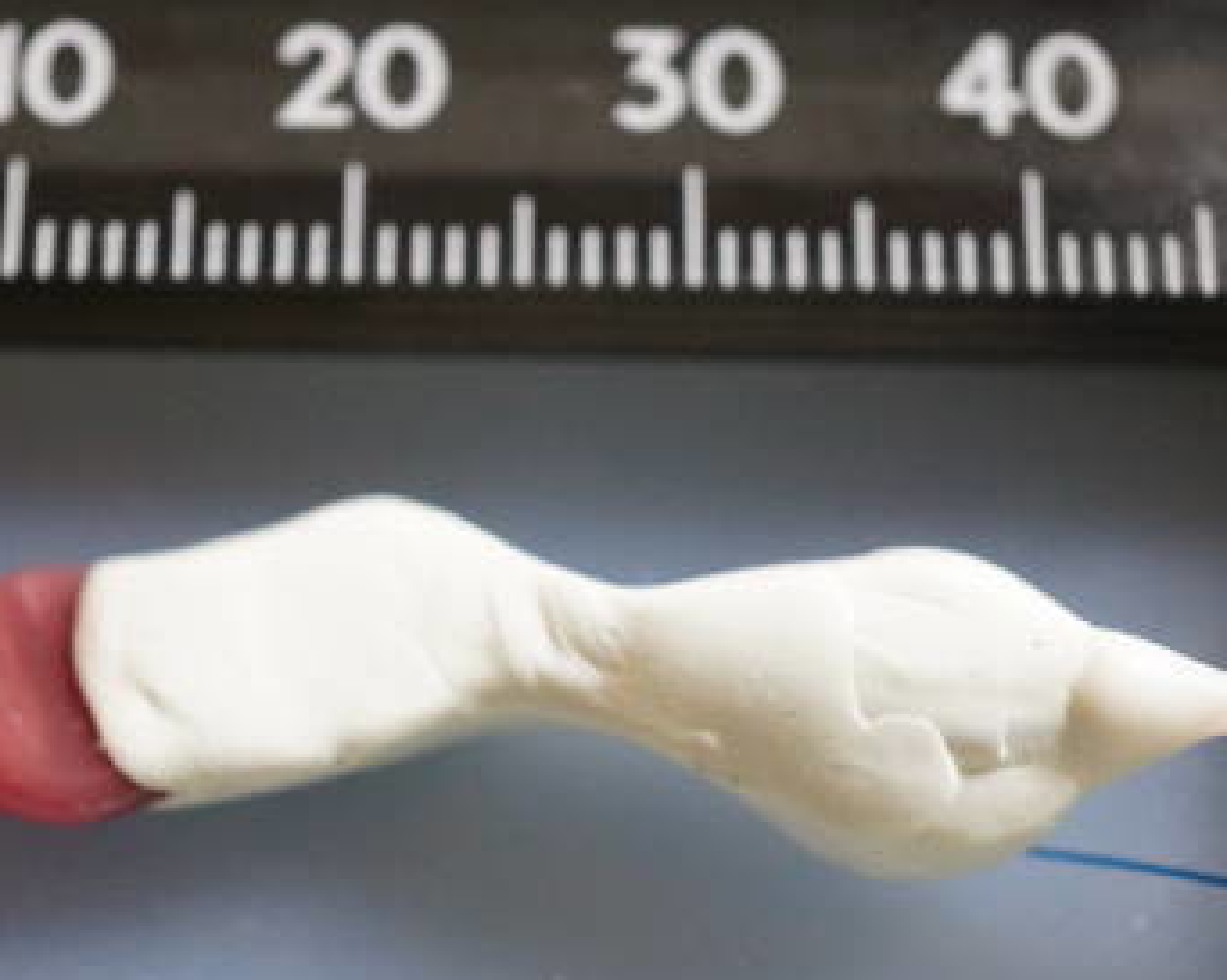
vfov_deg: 19.3
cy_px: 637
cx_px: 481
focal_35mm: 79
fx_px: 2866
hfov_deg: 24.1
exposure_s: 1/60
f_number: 4
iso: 3200
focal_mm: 30
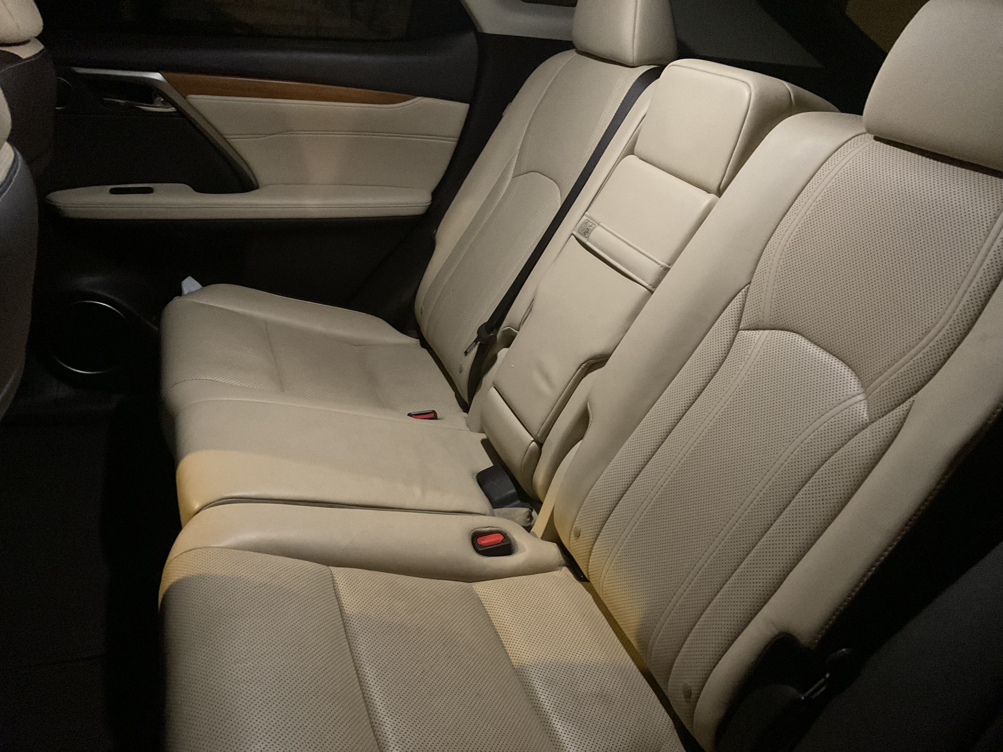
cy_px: 376
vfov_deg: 48.2
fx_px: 840
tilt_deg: -26.5
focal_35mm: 29
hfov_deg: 61.7
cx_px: 502
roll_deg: -7.4
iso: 500
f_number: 1.8
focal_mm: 3
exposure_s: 1/20
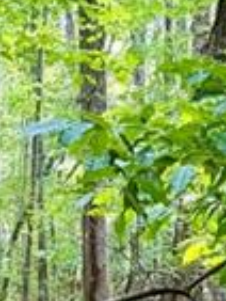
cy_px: 747
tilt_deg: -18.7
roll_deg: +2.6
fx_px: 1139
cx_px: 85
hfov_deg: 11.3
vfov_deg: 11.9
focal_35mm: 131
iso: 200
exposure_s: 1/82
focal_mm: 6.76
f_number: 1.78
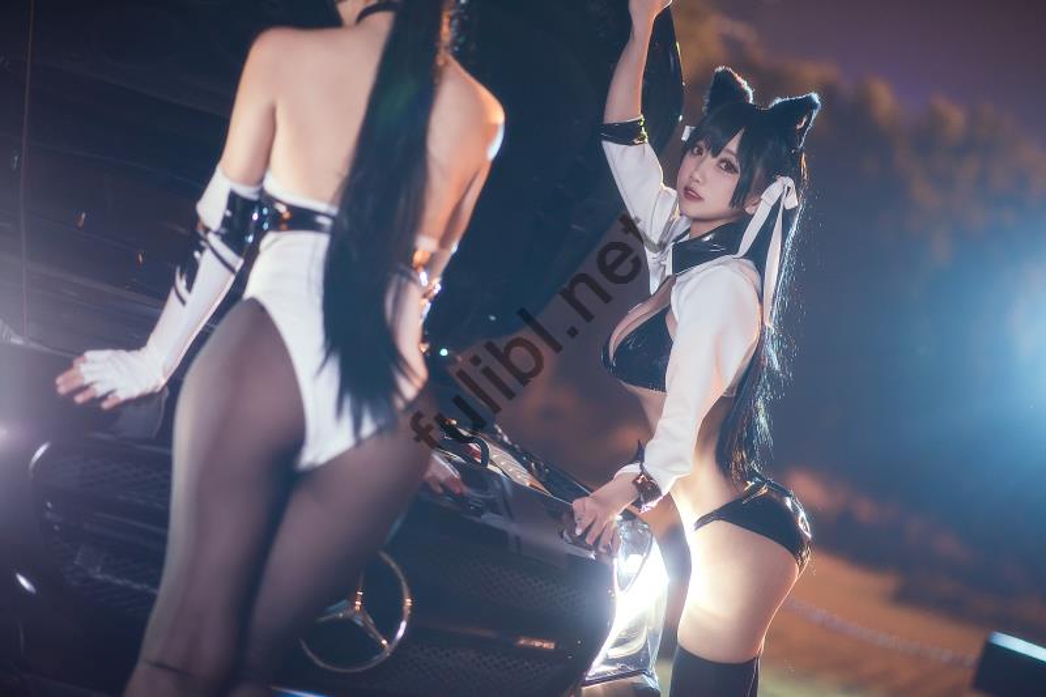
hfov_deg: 23.9
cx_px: 523
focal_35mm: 85
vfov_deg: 16.1
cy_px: 348
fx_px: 2469
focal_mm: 85
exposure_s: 1/50
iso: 1250
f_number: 1.8
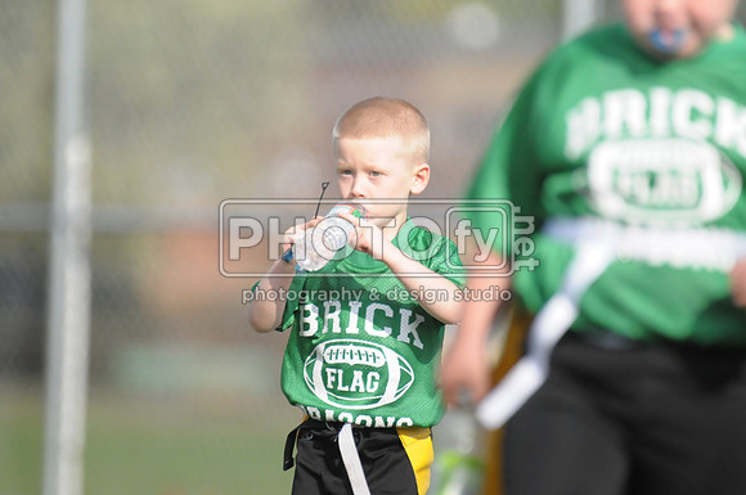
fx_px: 12416
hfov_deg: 3.4
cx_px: 373
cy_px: 248
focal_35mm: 600
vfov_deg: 2.3
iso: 1600
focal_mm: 400
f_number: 4
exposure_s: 1/8000
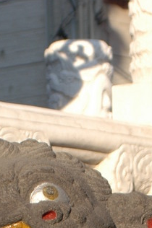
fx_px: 2888
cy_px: 426
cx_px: 13
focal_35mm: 455
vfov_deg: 4.5
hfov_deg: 3.0
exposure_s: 1/250
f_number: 8
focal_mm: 80
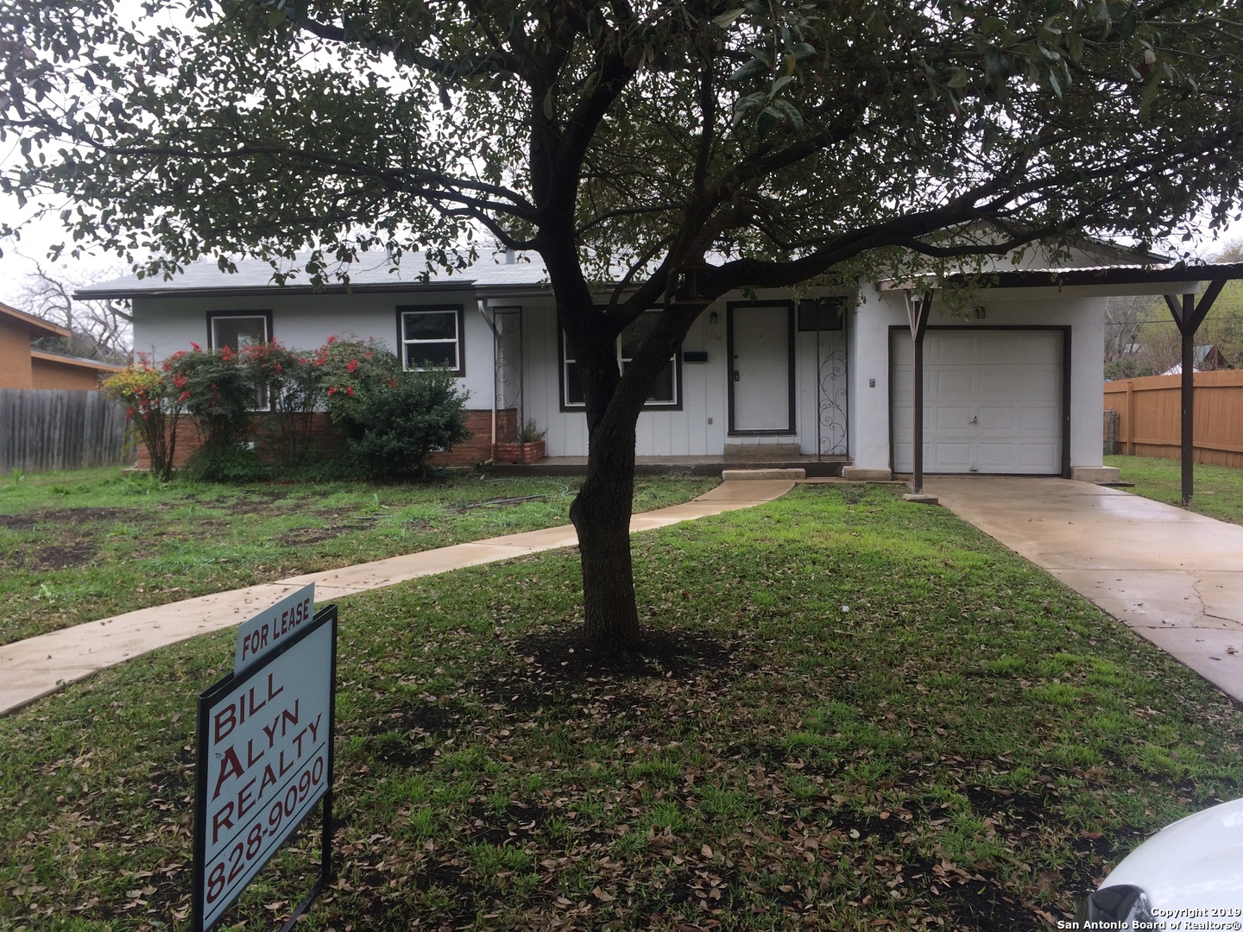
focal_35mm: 29
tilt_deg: -3.4
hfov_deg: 61.7
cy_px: 466
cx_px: 622
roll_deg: +2.8
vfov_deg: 48.2
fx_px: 1041
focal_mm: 4.15
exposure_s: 1/172
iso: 32
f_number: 2.2
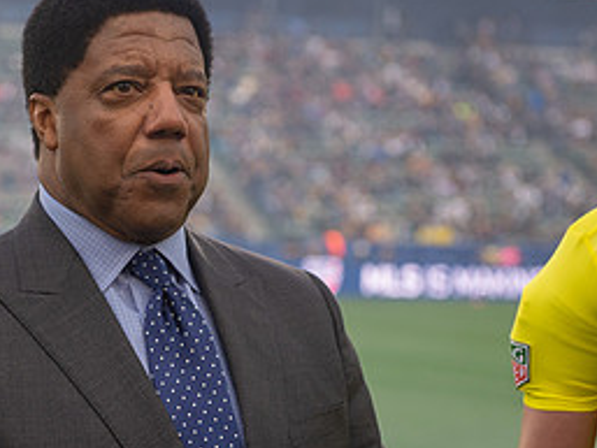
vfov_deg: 10.4
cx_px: 144
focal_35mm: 143
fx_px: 2467
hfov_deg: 13.7
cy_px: 310
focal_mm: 66
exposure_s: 1/640
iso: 500
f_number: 3.5
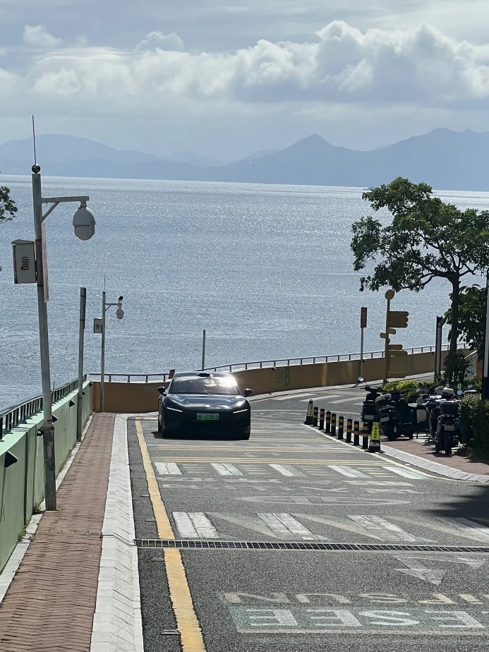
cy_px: 274
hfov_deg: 12.3
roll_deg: -2.2
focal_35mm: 120
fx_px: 2260
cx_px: 253
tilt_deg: -2.4
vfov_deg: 16.4
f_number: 2.8
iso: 25
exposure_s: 1/2732
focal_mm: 9
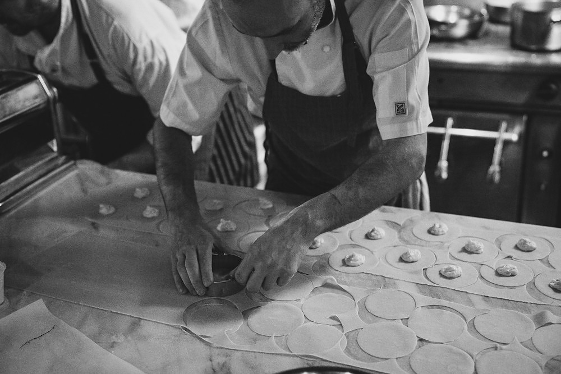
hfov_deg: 41.1
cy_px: 187
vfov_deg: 28.1
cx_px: 280
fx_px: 748
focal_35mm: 48
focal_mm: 48
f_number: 3.2
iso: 20000
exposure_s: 1/160
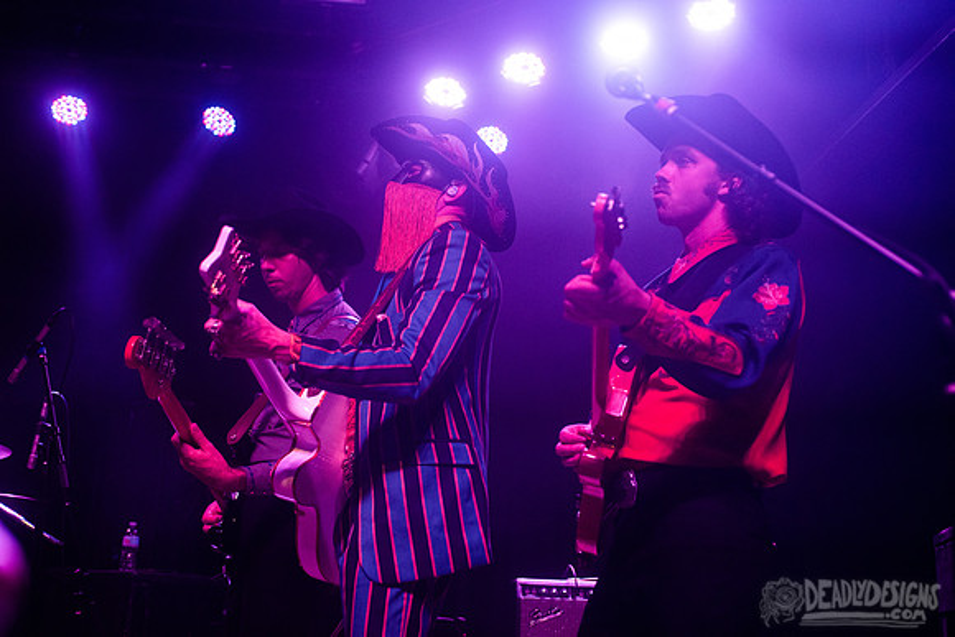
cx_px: 478
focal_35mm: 44
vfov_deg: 30.5
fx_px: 1167
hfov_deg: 44.5
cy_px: 318
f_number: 3.2
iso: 3200
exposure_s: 1/250
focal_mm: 44
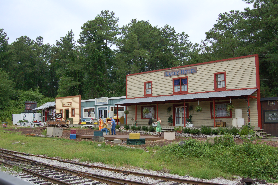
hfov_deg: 53.8
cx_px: 137
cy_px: 94
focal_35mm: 36
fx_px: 274
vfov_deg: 37.3
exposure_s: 1/400
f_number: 10
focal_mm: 23
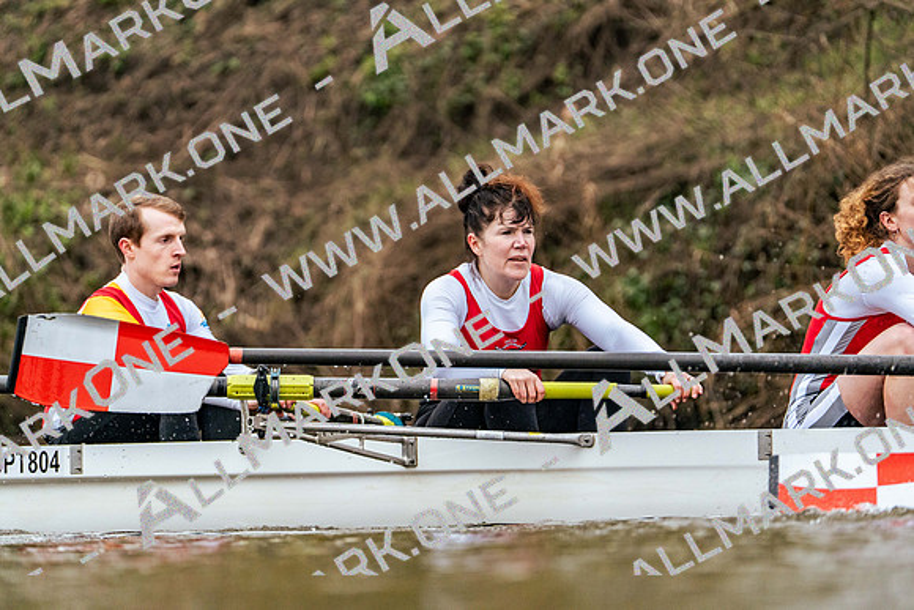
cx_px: 457
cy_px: 305
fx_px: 13890
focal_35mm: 547
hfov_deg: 3.8
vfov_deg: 2.5
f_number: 7.1
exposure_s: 1/2000
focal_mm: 547
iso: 4000
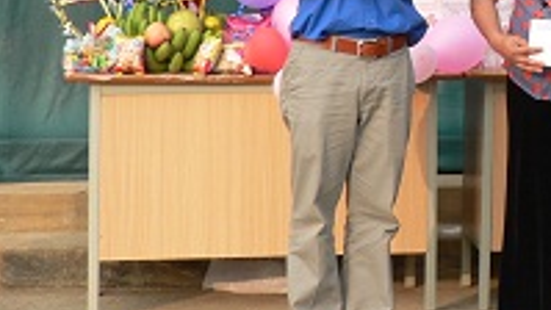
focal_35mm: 154
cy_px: -76
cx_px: 684
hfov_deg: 13.5
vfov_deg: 7.8
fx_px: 2250
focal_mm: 8.8
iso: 80
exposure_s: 1/125
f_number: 4
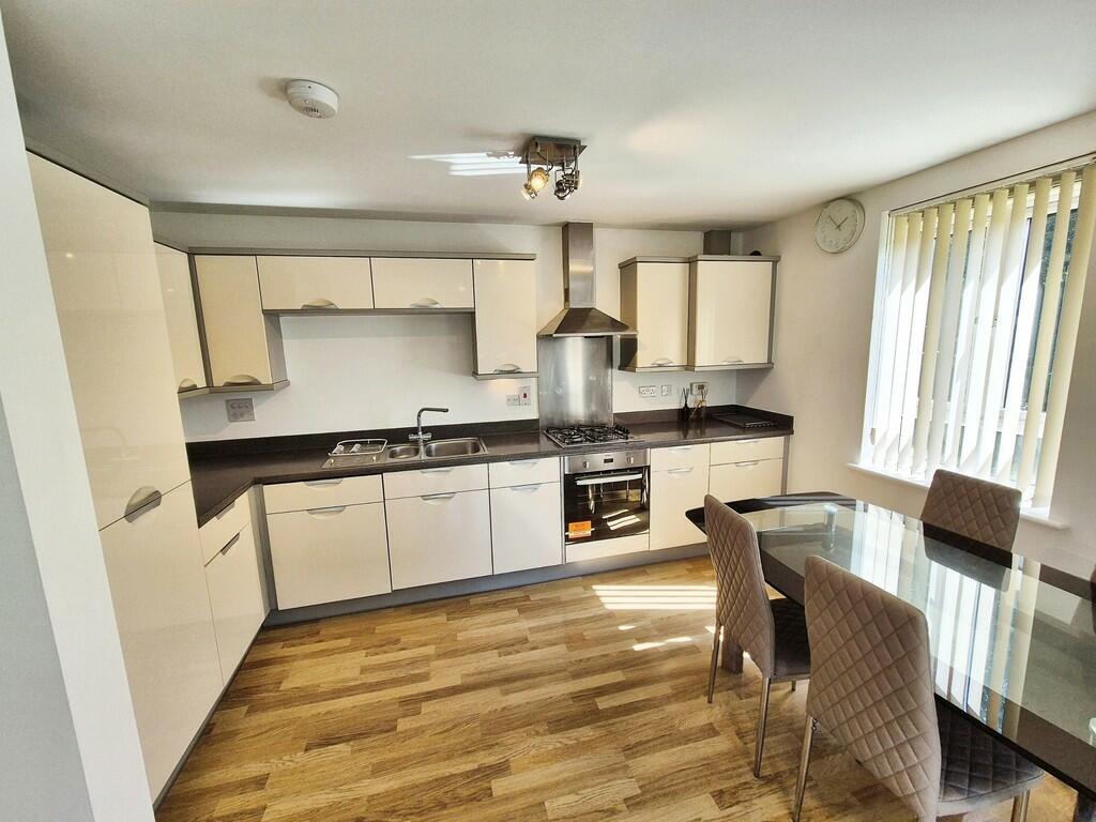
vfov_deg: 89.9
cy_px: 411
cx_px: 548
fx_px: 412
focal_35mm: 13
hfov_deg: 106.2
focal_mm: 2.2
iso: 50
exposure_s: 1/198
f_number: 2.2
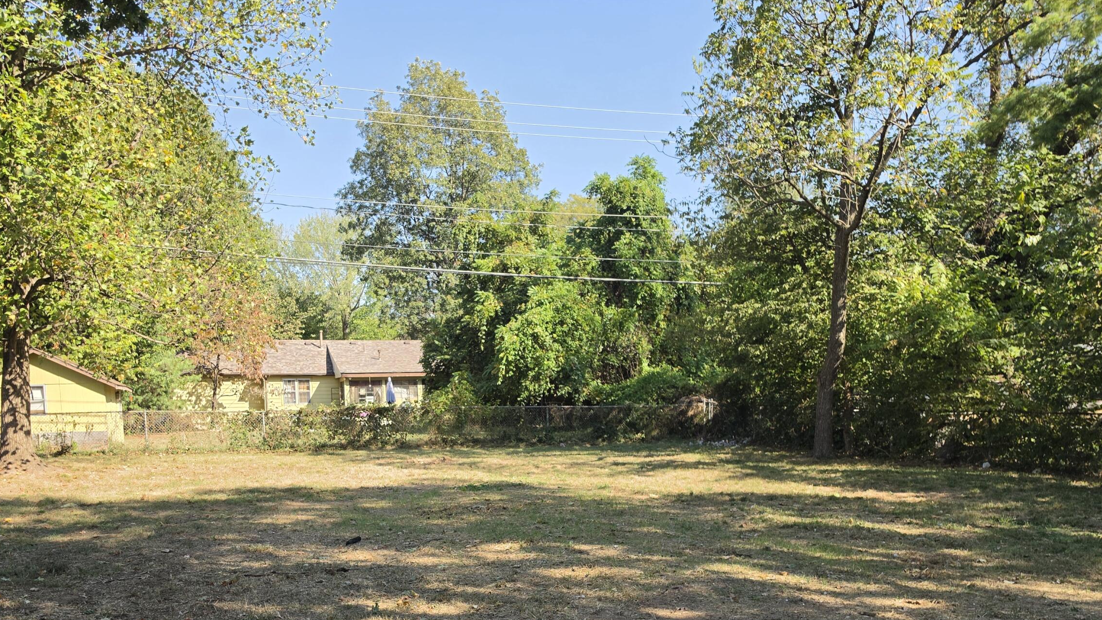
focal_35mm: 33
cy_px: 489
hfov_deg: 59.4
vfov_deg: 34.6
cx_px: 495
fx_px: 964
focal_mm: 6.5
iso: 64
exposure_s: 1/2397
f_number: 1.4
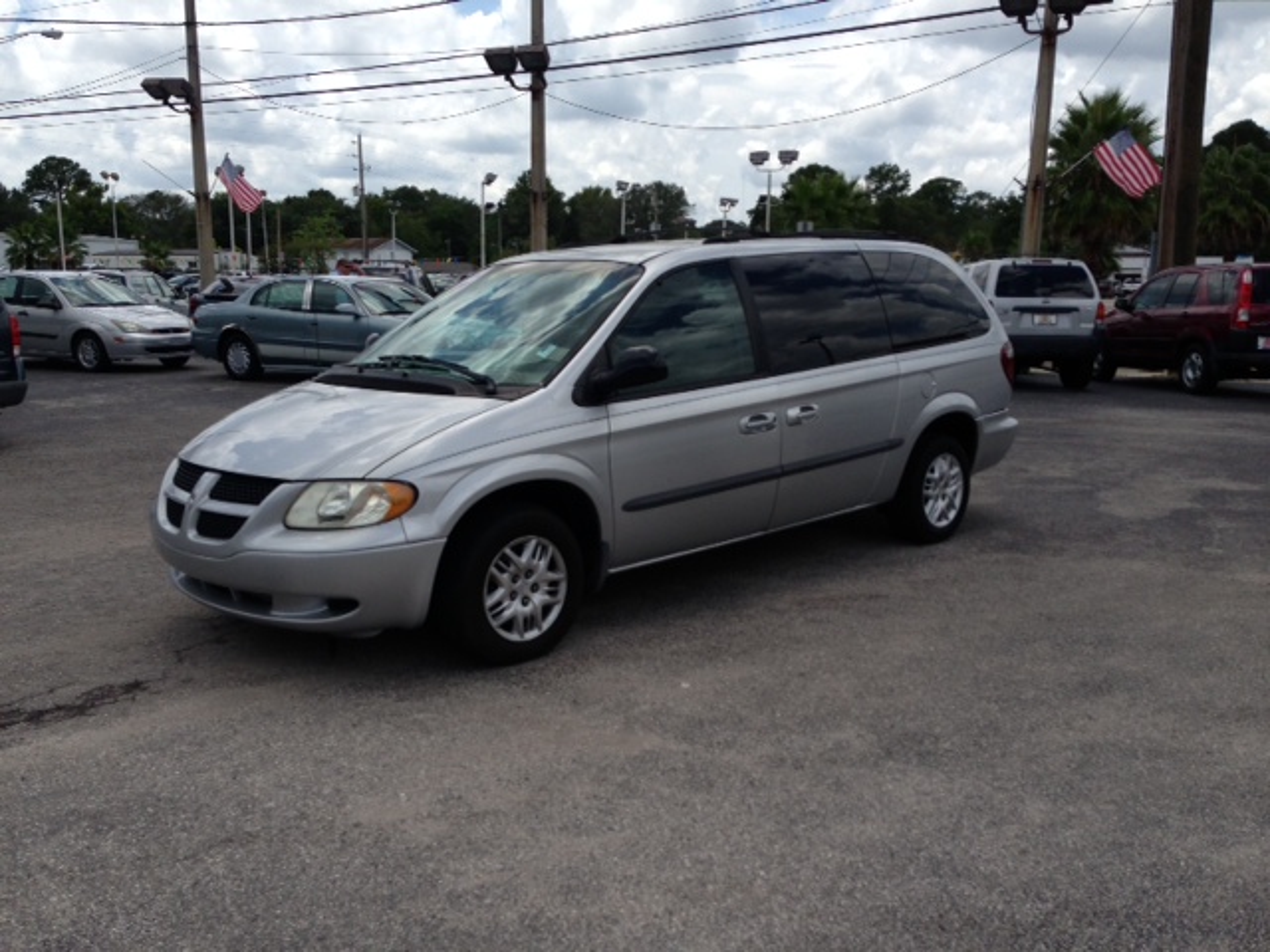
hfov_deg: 55.4
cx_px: 635
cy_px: 476
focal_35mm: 33
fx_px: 1211
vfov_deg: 42.9
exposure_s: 1/1808
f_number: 2.4
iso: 50
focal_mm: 4.13
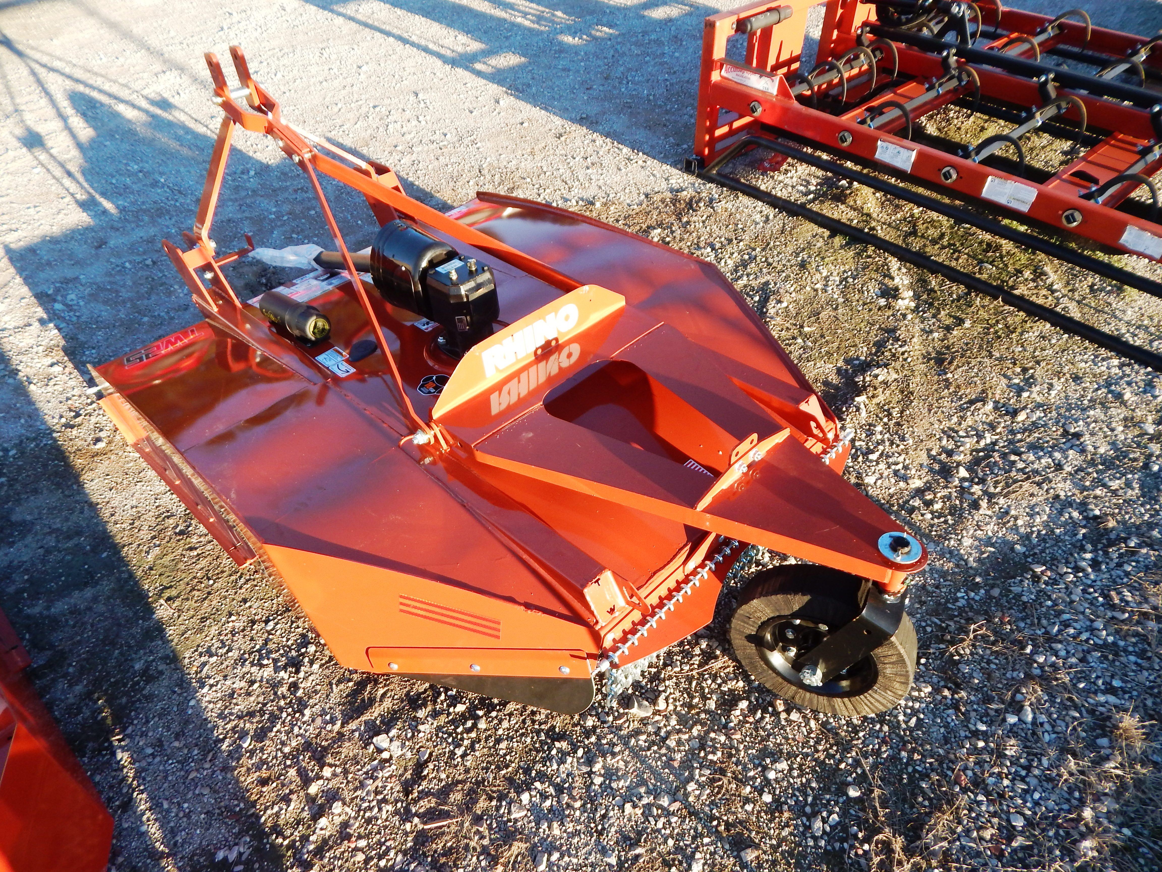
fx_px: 739
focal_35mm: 22
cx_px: 581
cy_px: 436
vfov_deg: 61.1
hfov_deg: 76.4
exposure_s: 1/320
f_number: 3
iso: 125
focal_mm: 4
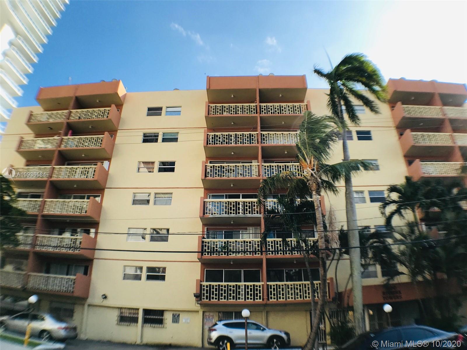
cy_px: 175
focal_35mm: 28
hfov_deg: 63.4
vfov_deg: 49.7
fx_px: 378
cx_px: 234
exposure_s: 1/1088
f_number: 1.8
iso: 20
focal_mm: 3.99
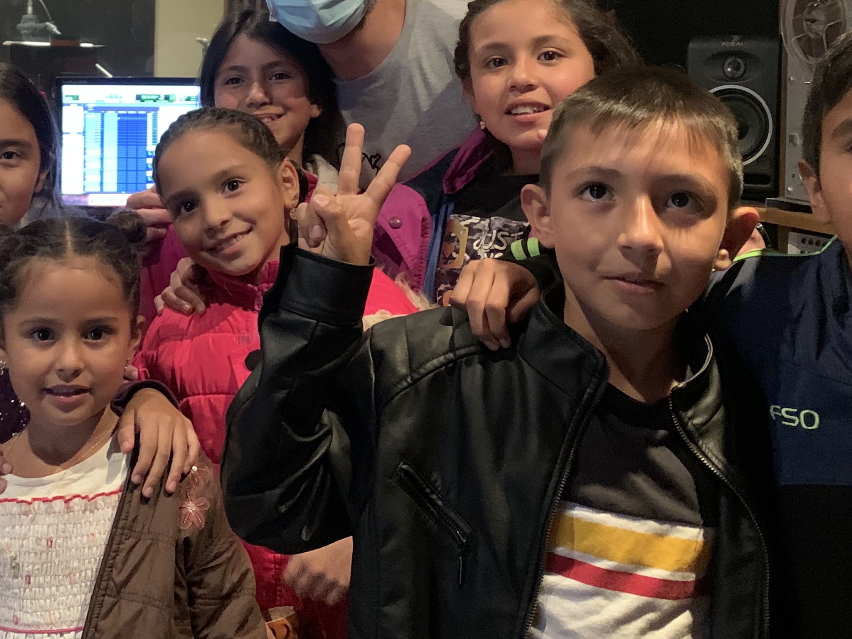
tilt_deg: +0.1
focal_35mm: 52
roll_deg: -0.7
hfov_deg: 35.9
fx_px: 1280
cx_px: 199
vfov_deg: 27.1
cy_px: 71
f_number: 1.8
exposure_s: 1/24
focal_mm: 4.25
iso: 640
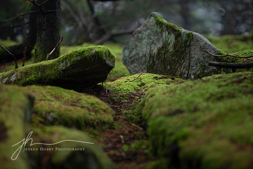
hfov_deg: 20.0
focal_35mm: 102
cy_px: 84
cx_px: 126
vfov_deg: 13.4
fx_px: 717
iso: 80
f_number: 1.4
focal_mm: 85
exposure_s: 1/10
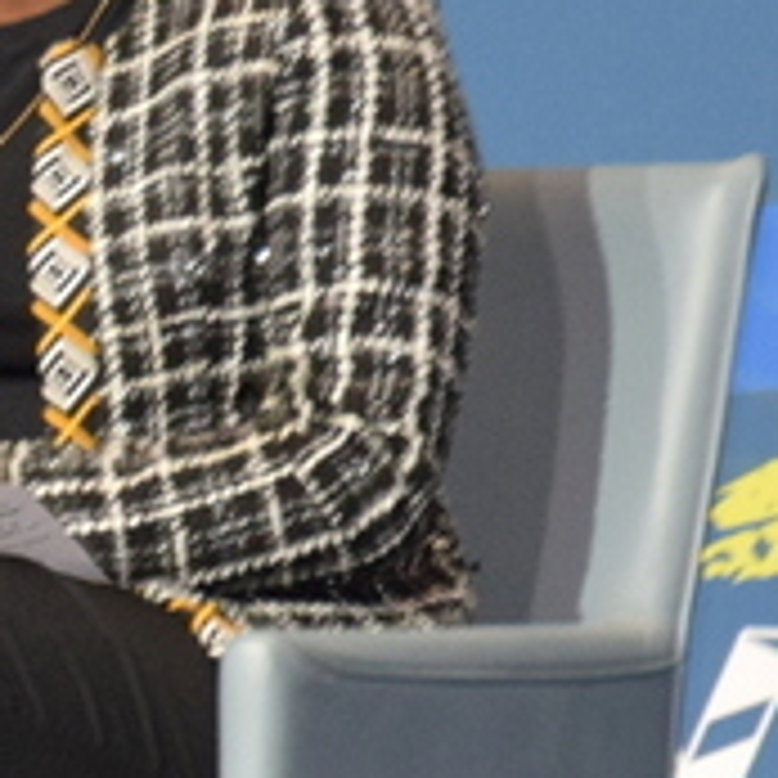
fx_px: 17240
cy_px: 331
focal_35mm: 678
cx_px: -1367
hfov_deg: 2.6
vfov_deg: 2.6
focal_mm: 90
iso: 1100
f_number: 5.6
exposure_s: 1/60
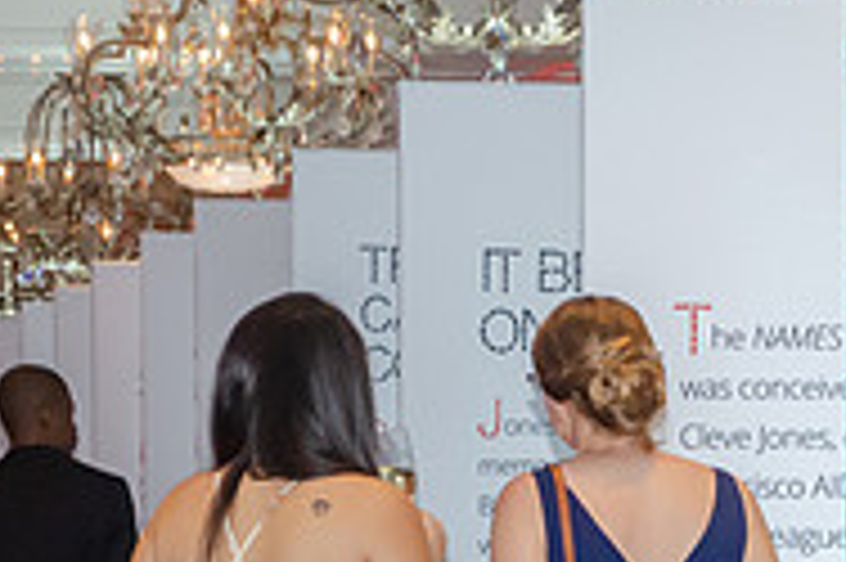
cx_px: 666
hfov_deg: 9.3
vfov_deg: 6.2
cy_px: 616
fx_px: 5212
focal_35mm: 222
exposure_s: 1/60
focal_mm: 48
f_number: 5.6
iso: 3200
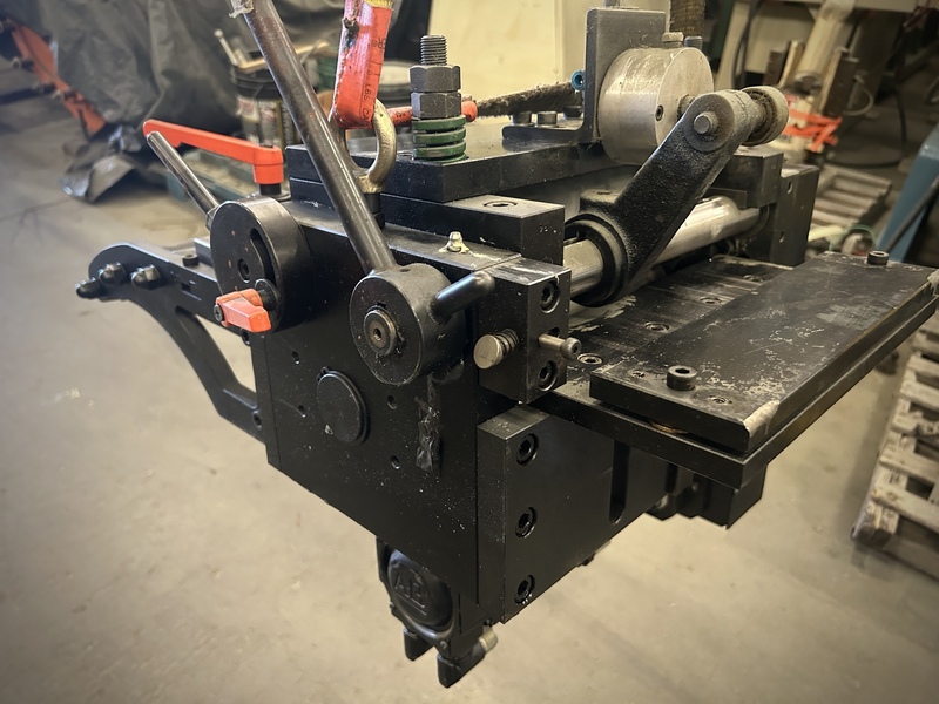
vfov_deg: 53.1
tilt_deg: -35.5
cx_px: 470
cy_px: 352
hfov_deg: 67.3
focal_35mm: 26
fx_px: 705
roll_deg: -3.7
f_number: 1.5
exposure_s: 1/60
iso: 500
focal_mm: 5.7
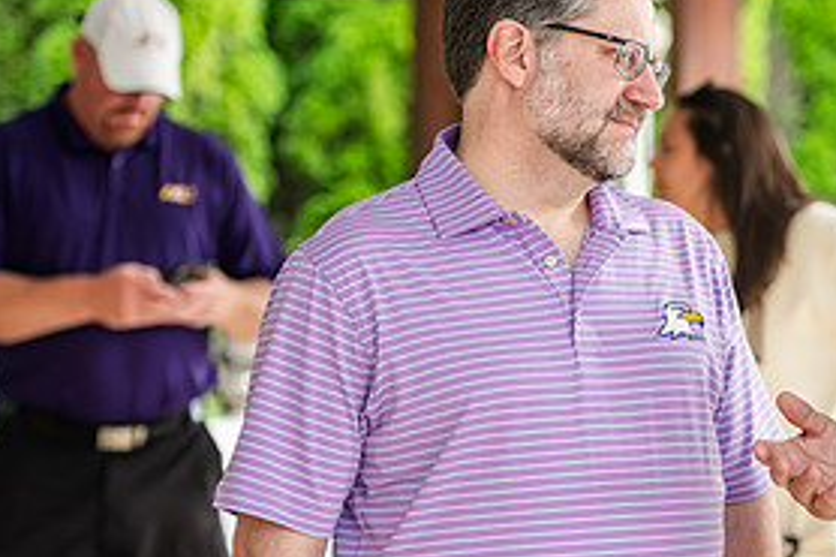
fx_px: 4363
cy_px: 357
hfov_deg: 10.9
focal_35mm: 188
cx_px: 812
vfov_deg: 7.3
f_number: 3.5
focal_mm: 90
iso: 250
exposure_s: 1/200
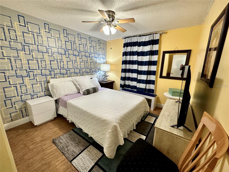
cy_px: 86
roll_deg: -1.6
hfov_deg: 102.1
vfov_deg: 85.7
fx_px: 93
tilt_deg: -13.8
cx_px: 114
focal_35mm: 14
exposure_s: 1/120
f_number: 2.2
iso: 320
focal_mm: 2.22
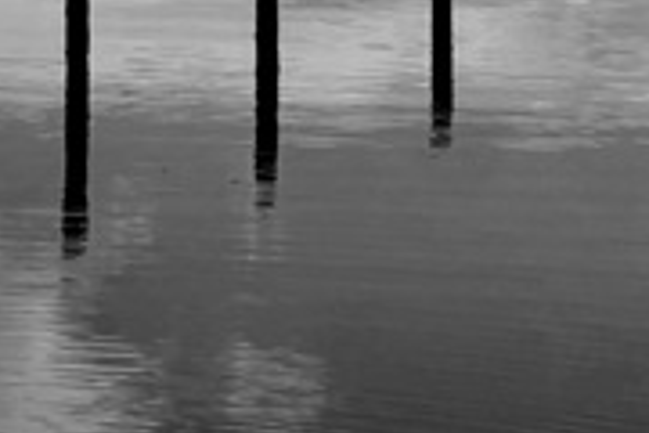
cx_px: 609
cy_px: -350
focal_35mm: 267
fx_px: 4813
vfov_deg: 5.1
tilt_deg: -1.7
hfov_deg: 7.7
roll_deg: +0.3
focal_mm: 9
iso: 20
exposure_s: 1/3774
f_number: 2.8
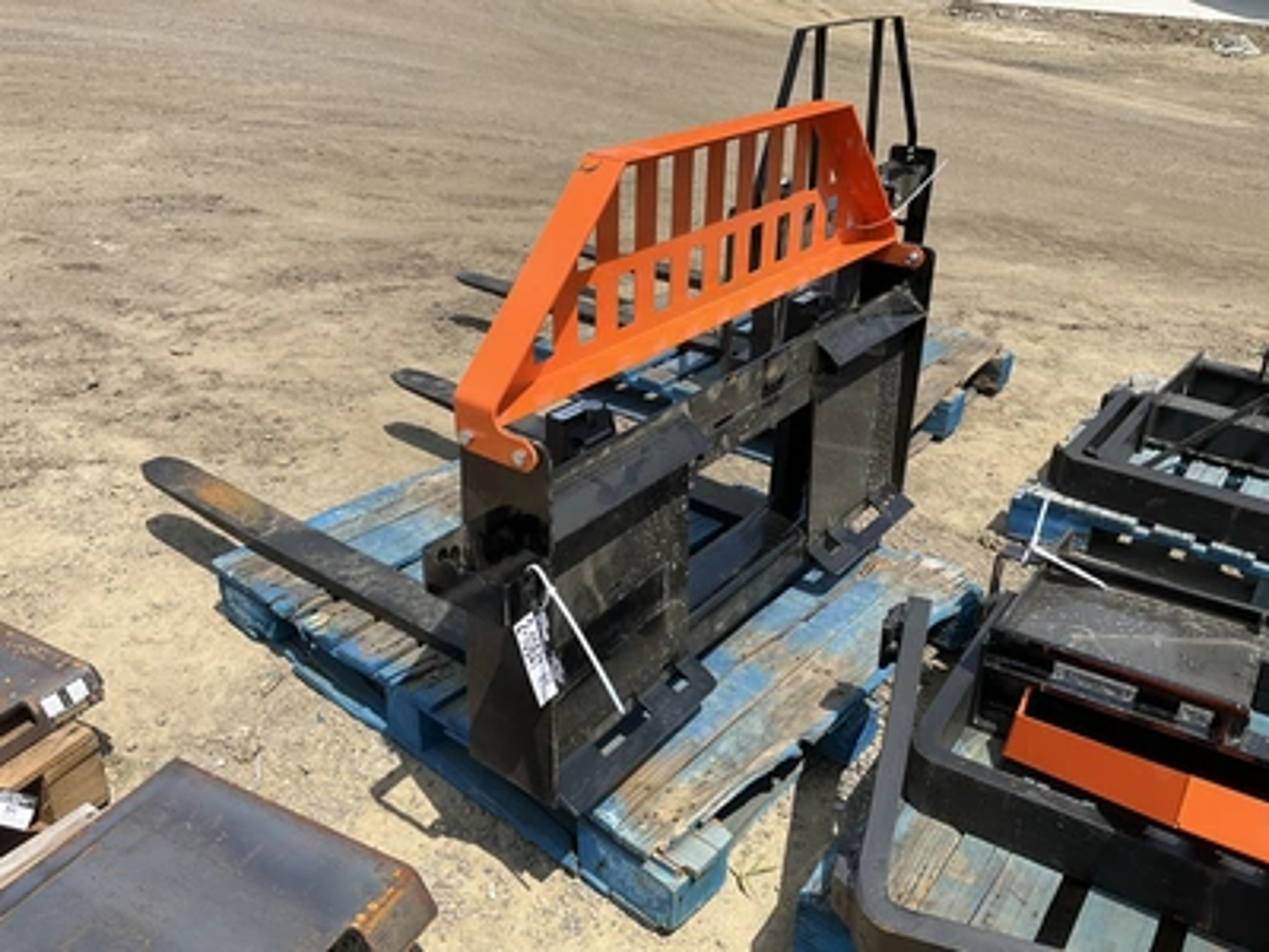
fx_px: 1063
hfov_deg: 61.7
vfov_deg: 48.2
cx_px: 634
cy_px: 476
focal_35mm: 29
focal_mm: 3
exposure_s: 1/1730
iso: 25
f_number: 1.8
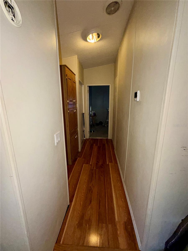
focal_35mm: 14
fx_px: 101
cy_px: 126
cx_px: 94
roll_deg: +0.1
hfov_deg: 85.7
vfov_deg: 102.1
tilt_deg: -13.2
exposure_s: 1/60
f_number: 2.2
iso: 200
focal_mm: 2.22
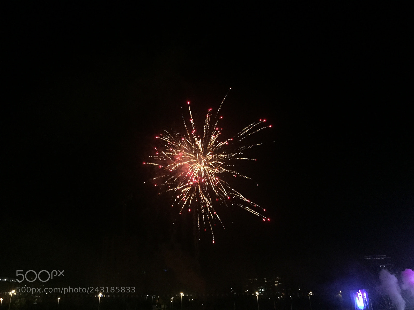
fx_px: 347
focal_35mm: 29
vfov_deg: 48.2
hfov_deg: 61.7
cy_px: 155
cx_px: 207
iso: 320
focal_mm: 4.15
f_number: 2.2
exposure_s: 1/33
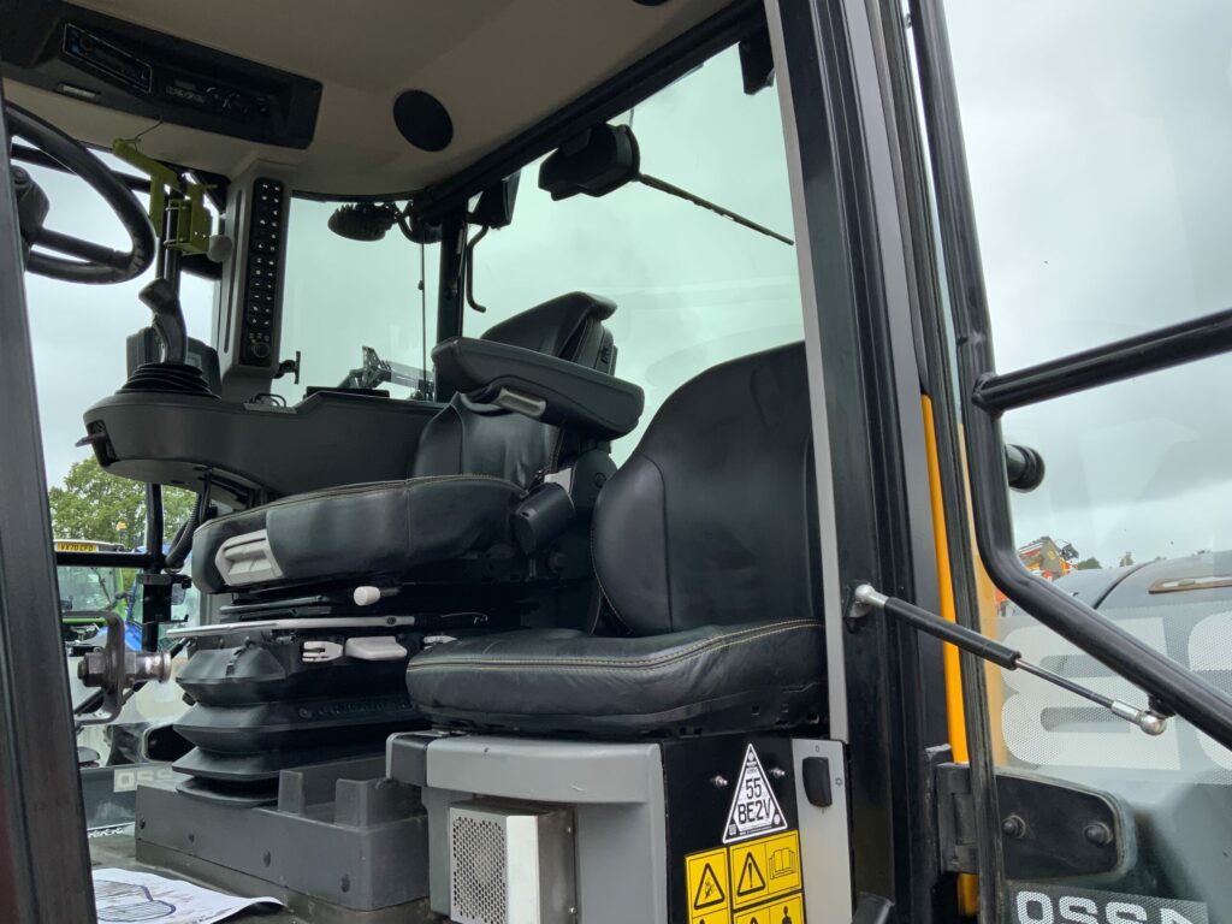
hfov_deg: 61.7
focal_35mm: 29
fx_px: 1032
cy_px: 462
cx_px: 616
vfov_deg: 48.2
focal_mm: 3
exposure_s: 1/500
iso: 16
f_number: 1.8
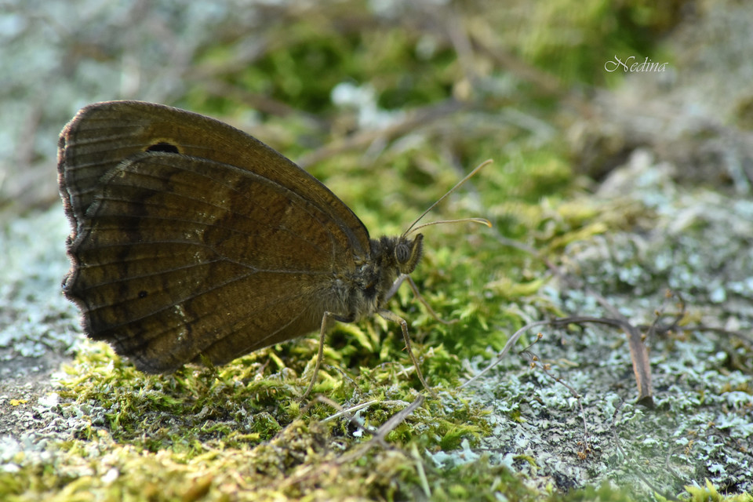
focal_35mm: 450
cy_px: 251
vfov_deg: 3.1
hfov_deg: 4.6
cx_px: 376
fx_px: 9412
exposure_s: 1/100
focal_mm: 300
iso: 1250
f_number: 14
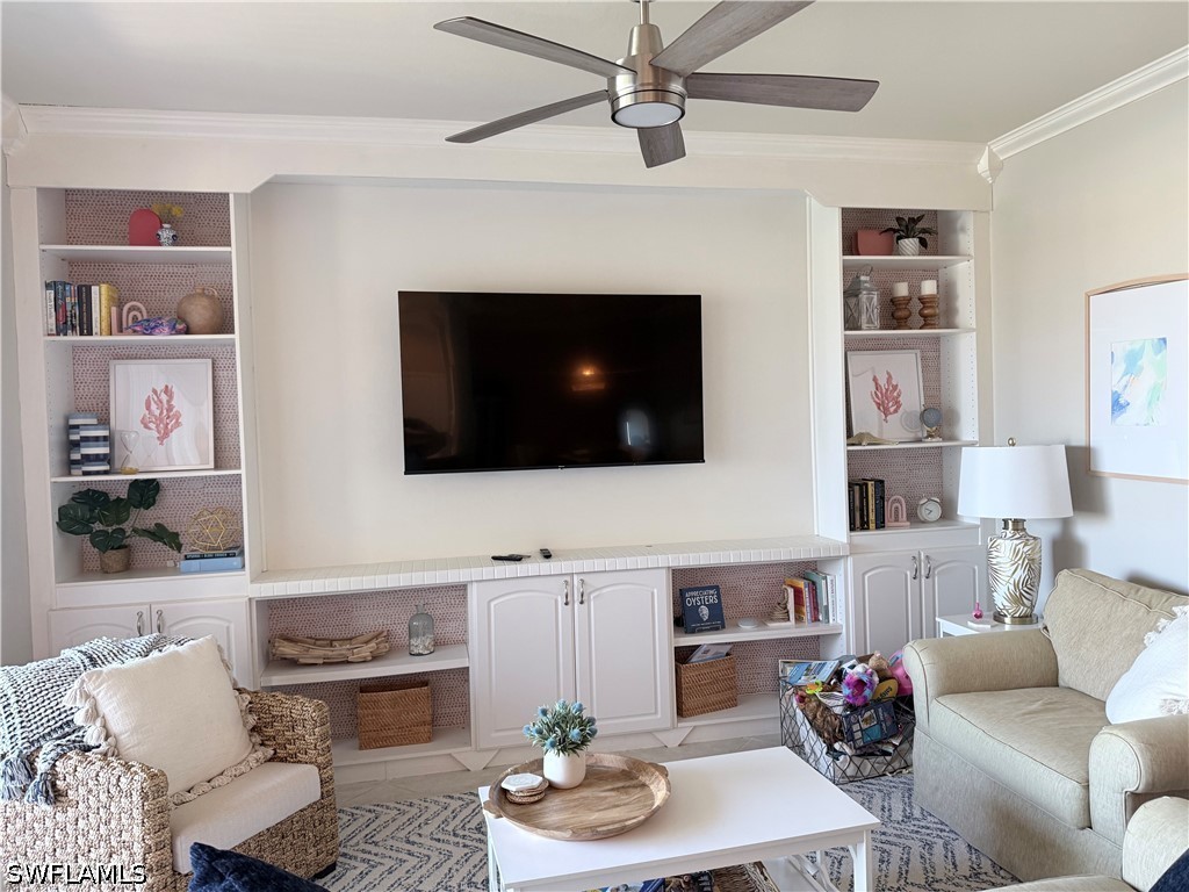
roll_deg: +2.0
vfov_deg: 56.8
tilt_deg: -0.3
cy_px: 446
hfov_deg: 71.6
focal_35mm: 24
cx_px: 594
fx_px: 824
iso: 250
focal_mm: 6.76
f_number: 1.78
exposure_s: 1/60
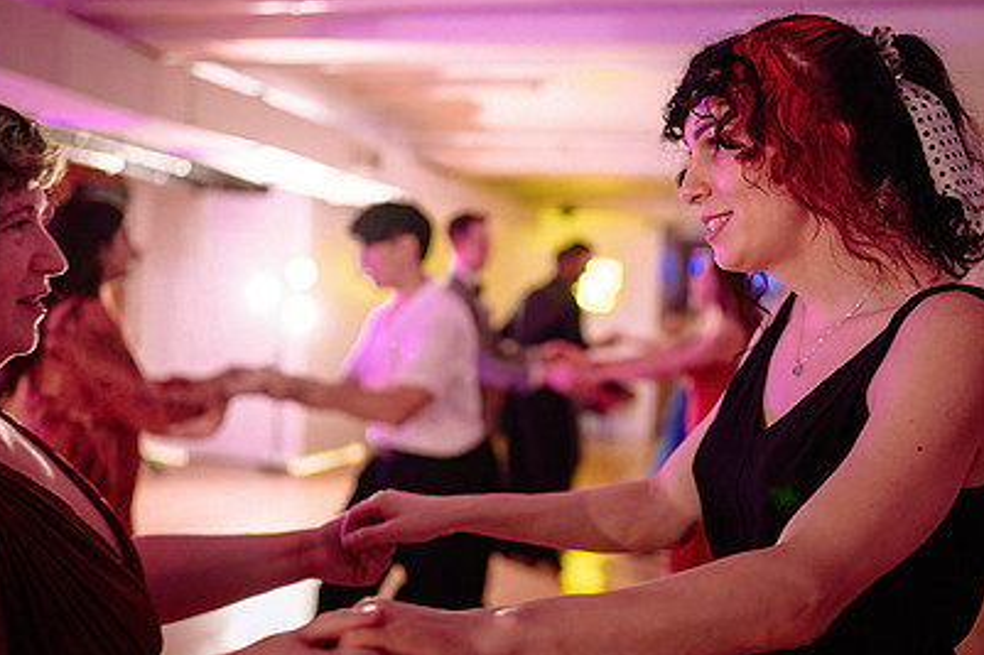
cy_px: 412
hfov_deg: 43.5
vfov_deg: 29.7
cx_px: 552
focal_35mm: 45
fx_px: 1229
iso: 2500
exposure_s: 1/250
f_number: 1.4
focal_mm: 28
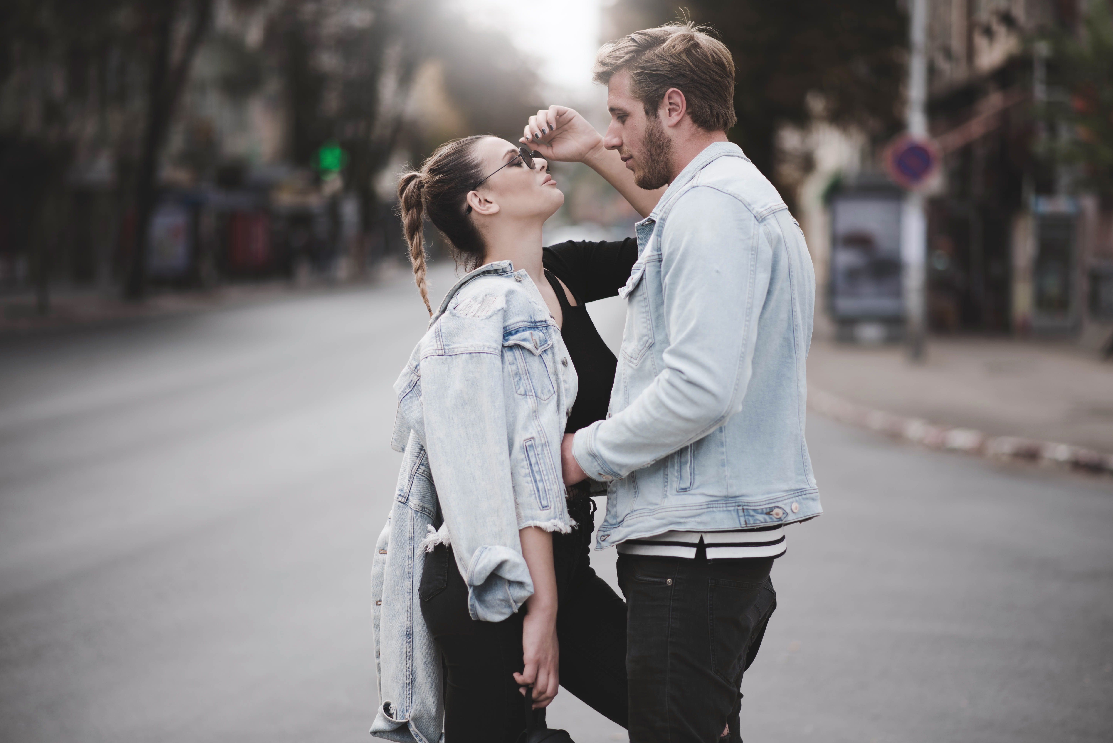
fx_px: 2629
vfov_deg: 16.1
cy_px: 372
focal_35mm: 85
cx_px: 556
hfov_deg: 23.9
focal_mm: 85
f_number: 1.8
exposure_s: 1/1250
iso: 100
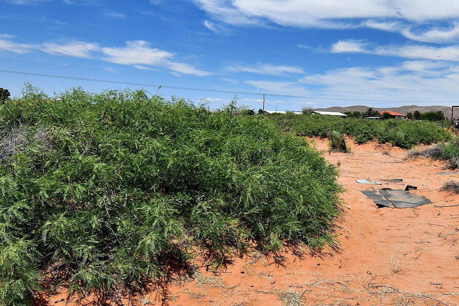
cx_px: 346
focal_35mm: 31
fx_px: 395
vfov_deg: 42.0
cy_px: 114
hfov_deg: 57.2
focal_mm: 14
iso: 800
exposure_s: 1/4000
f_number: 11
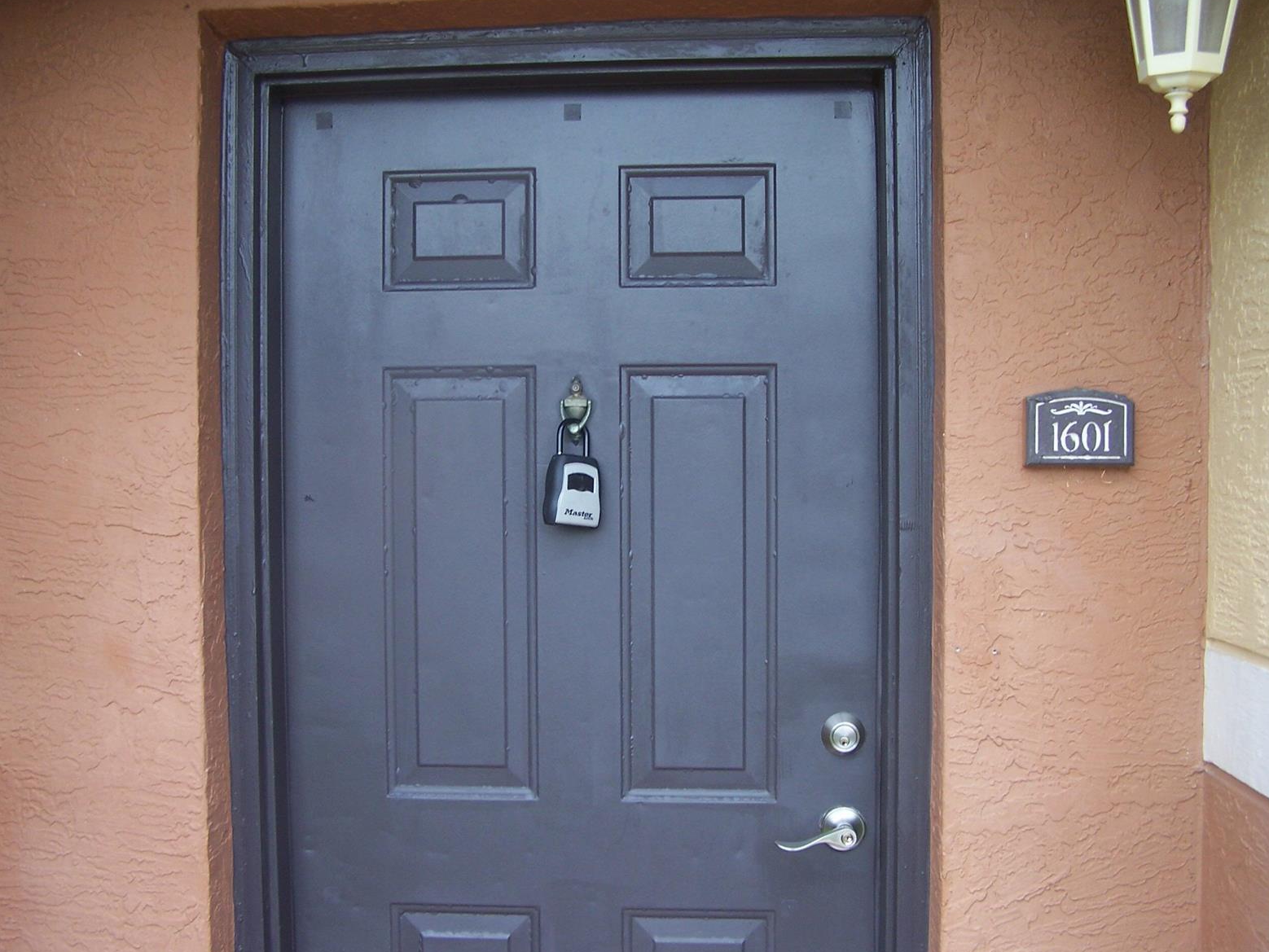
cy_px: 480
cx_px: 624
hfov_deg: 47.9
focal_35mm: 39
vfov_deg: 36.8
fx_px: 1430
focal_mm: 6.3
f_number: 2.8
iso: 80
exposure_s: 1/125
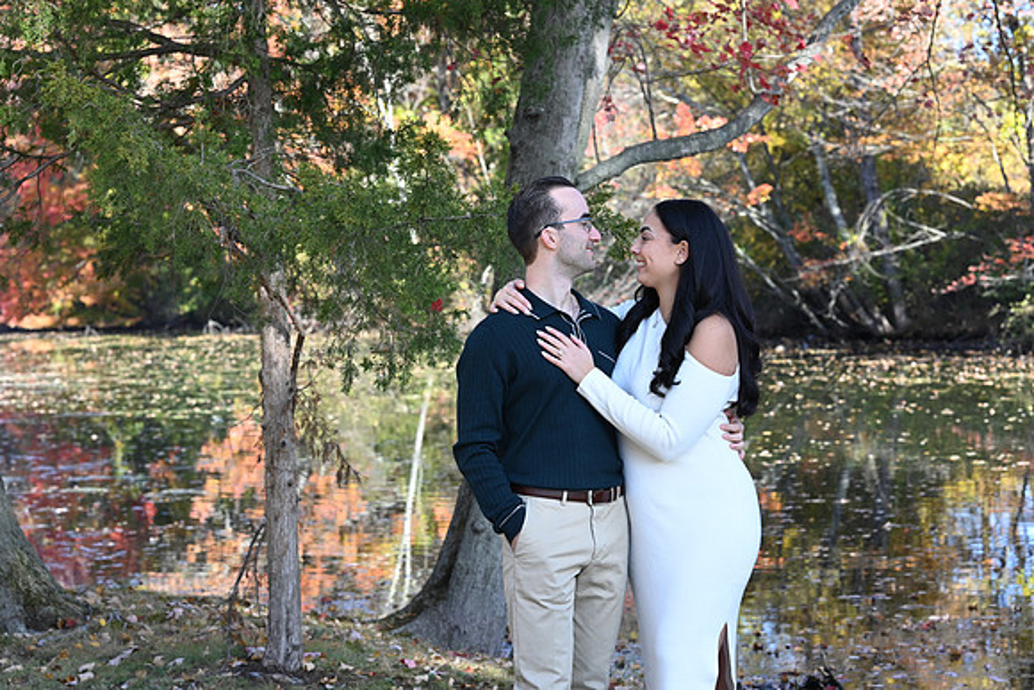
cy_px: 345
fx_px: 2442
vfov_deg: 16.1
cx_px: 517
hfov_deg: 23.9
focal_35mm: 85
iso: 320
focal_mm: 85
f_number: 7.1
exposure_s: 1/160
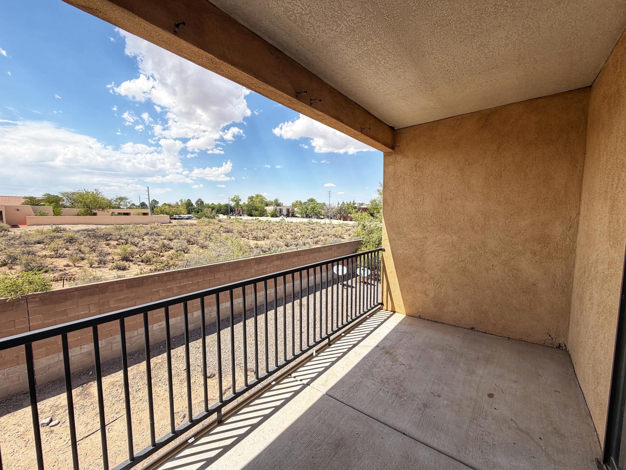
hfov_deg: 102.1
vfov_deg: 85.7
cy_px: 235
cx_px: 313
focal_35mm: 14
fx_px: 253
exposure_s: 1/779
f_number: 2.2
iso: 20
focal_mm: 2.22
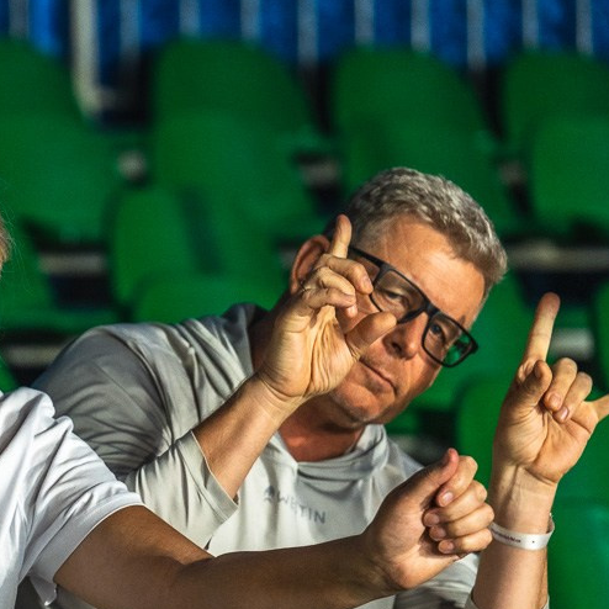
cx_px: -84
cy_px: 400
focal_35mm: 275
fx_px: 5474
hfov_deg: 6.3
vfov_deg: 6.4
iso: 2000
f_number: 3.2
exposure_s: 1/640
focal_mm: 125
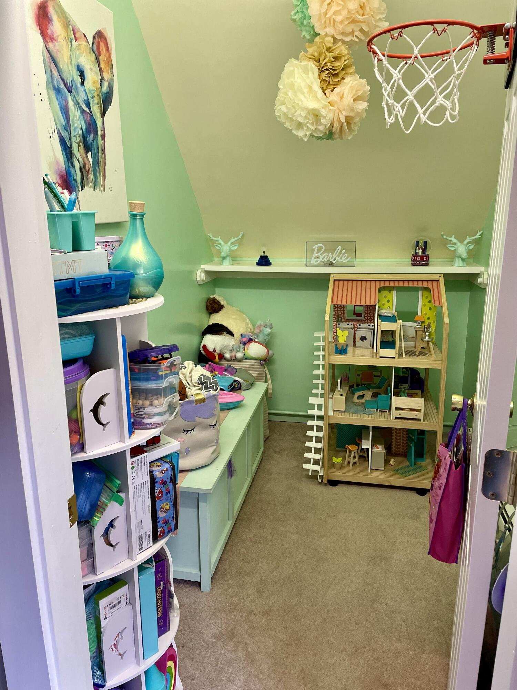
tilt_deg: -13.8
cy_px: 345
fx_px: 518
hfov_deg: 53.1
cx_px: 258
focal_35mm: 26
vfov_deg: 67.3
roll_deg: +0.8
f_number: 1.6
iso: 250
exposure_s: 1/60
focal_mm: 4.2
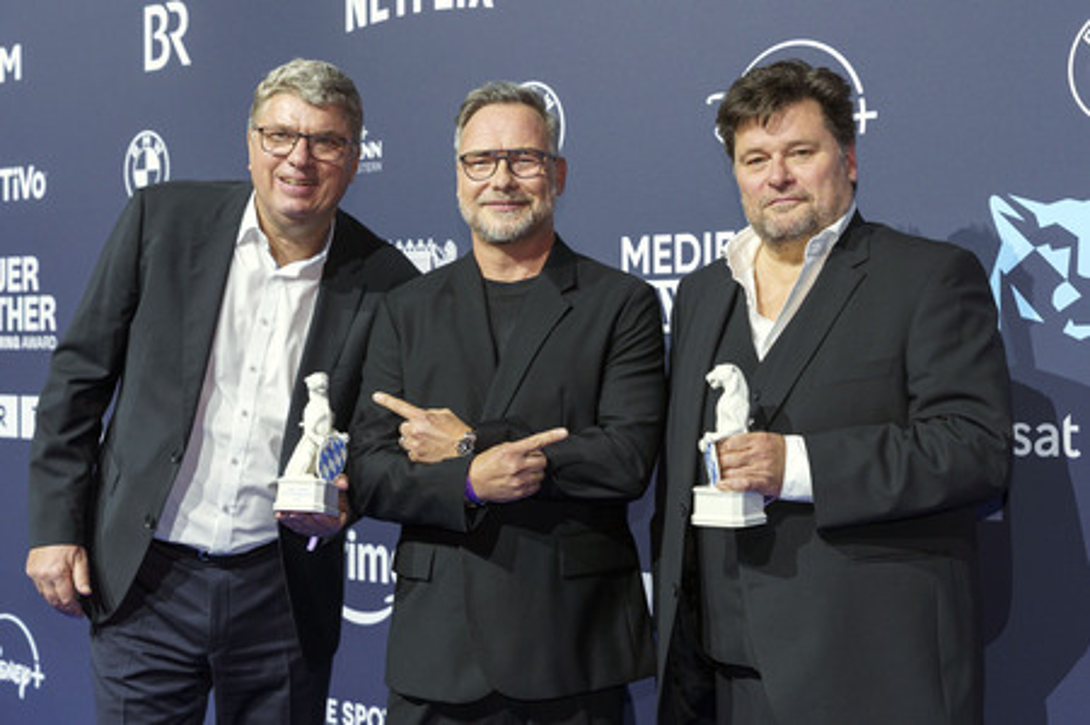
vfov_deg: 20.0
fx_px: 2050
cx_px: 615
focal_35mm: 68
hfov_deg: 29.7
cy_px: 316
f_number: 4.5
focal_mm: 60
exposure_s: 1/200
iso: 1250
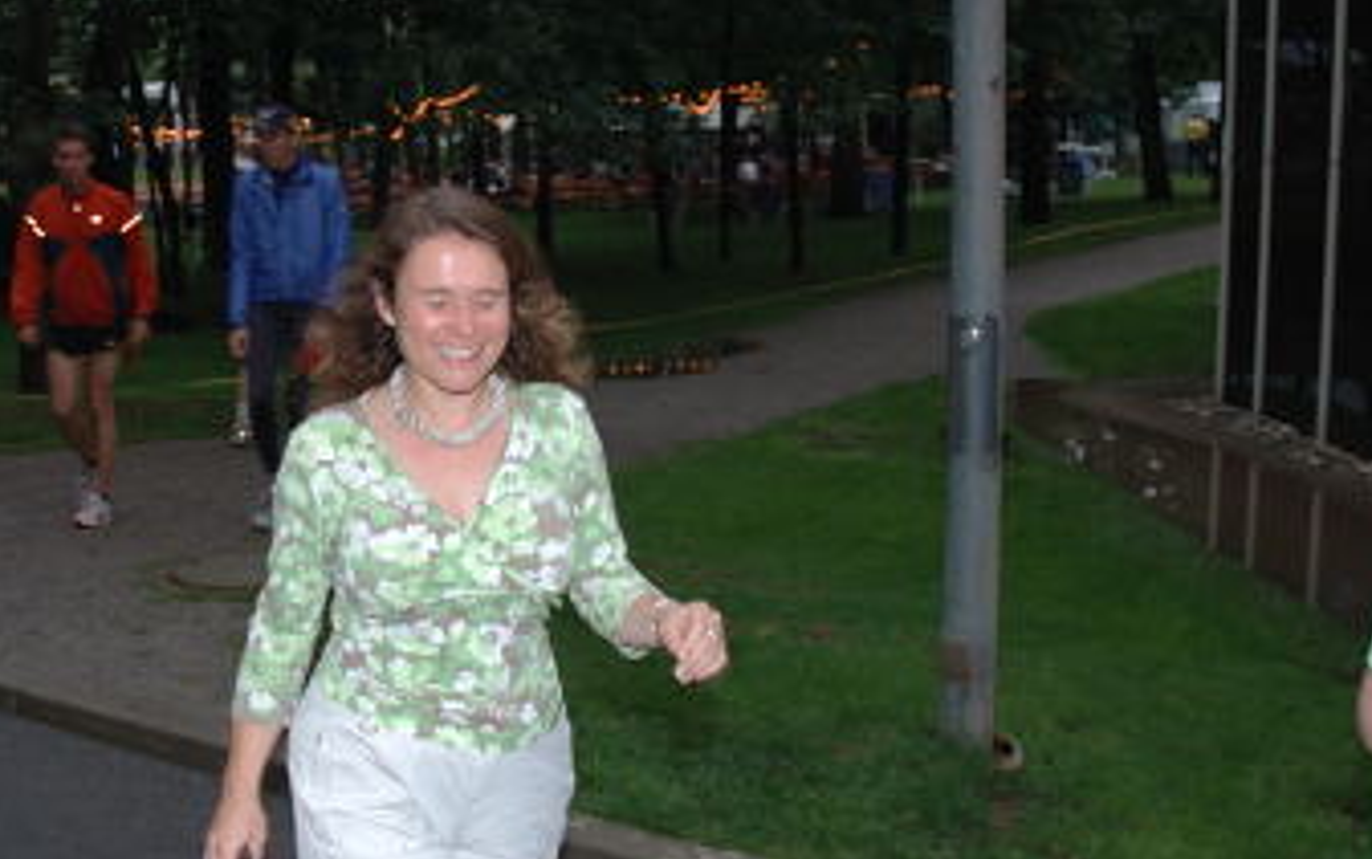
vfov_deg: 28.0
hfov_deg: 42.6
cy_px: 421
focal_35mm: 46
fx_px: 1721
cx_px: 415
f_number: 4
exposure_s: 1/60
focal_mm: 18
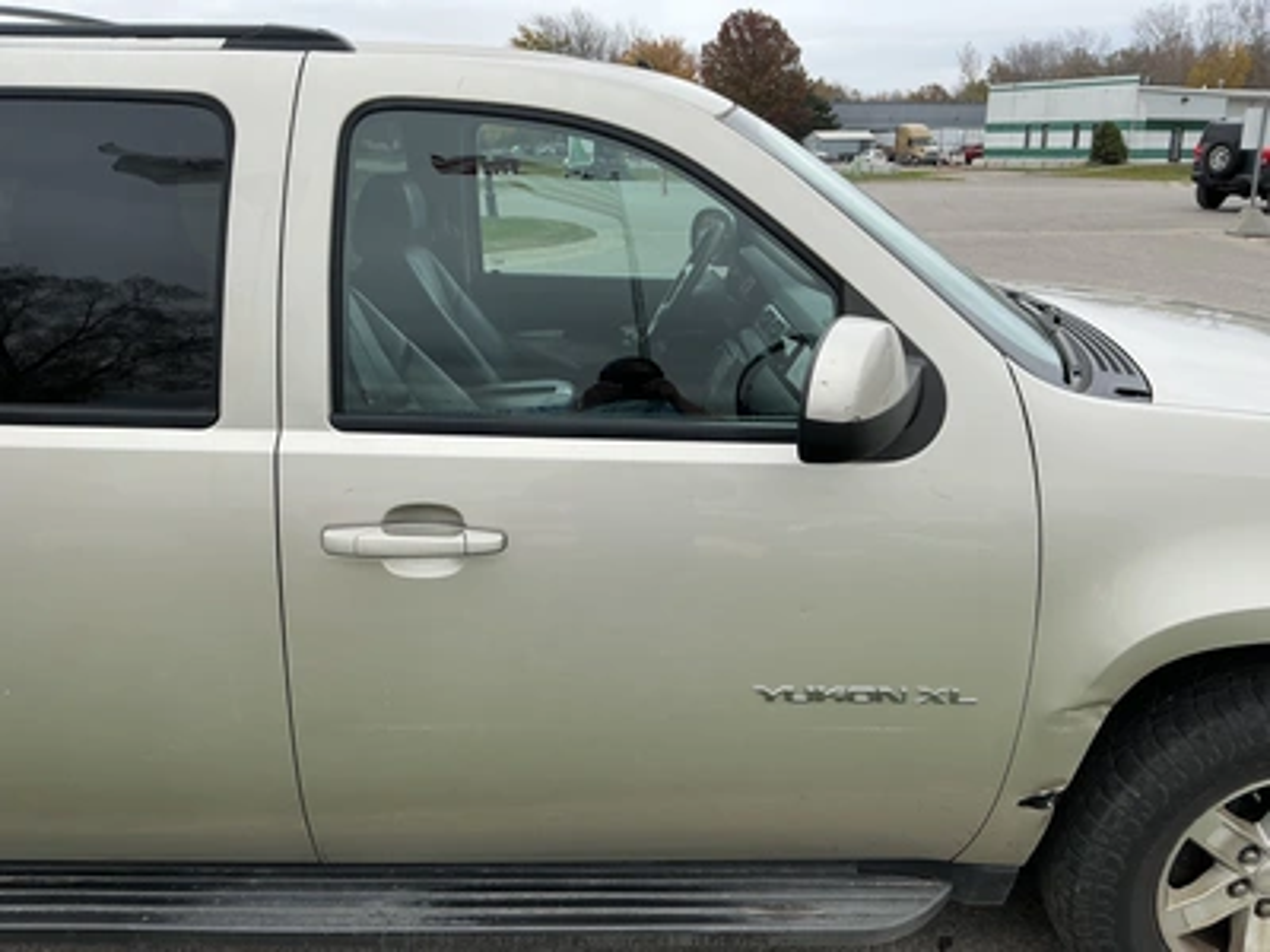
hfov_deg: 63.4
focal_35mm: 28
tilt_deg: -16.7
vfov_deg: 49.7
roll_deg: -1.4
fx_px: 1027
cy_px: 476
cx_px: 635
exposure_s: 1/292
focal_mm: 3
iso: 25
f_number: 1.8
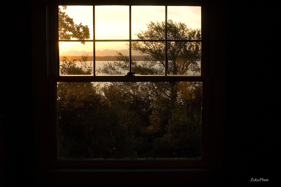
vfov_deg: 31.8
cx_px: 140
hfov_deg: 46.4
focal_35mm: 42
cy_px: 94
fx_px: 328
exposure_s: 1/25
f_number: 16
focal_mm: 28
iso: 400
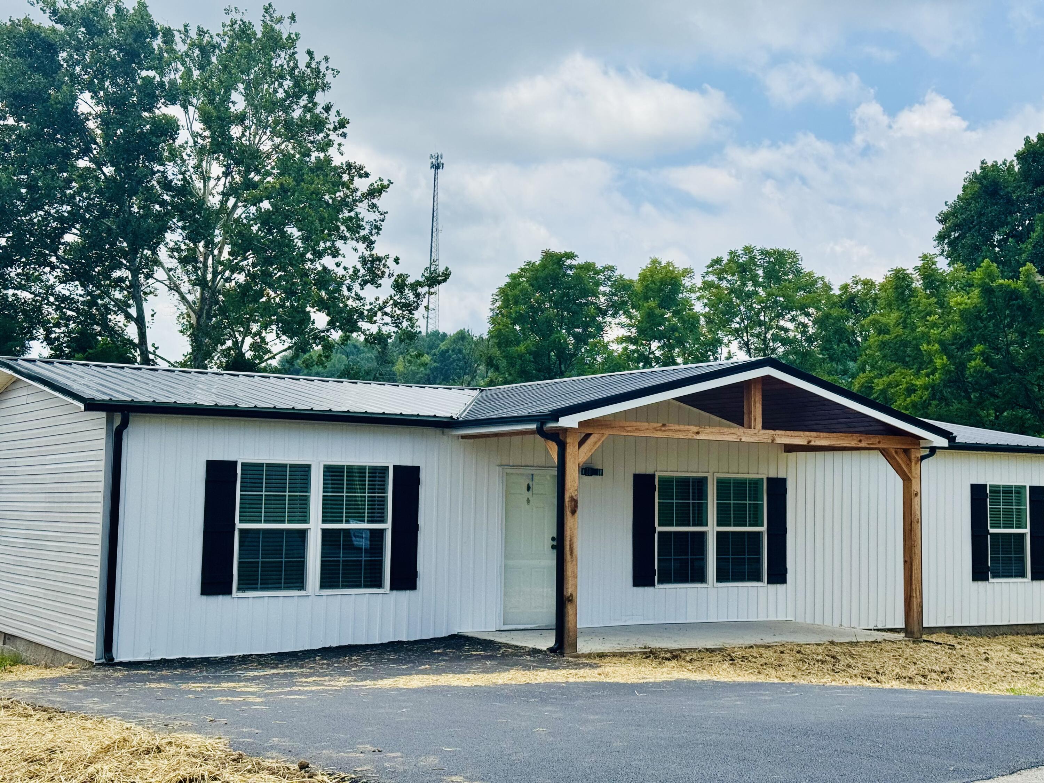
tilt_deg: +4.6
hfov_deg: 39.7
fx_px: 1448
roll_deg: -0.9
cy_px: 392
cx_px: 522
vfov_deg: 30.3
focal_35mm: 48
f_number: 1.78
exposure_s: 1/6410
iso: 64
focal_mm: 6.76
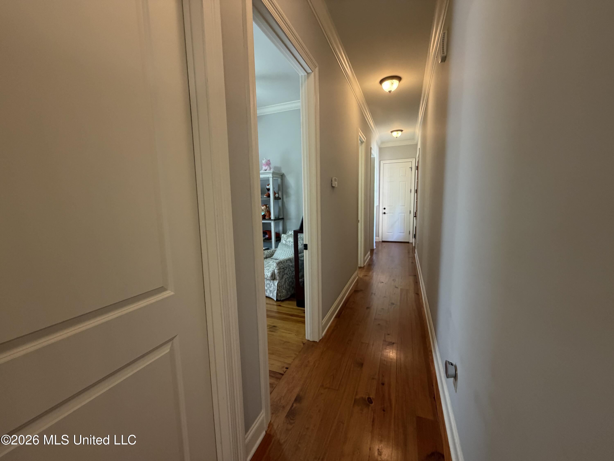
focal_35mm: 14
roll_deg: +1.4
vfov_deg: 85.7
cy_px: 230
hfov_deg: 102.1
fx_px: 248
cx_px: 307
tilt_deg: -5.3
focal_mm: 2.22
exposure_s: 1/60
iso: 320
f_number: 2.2
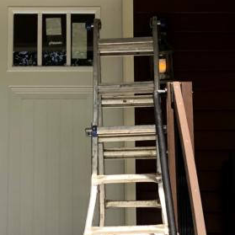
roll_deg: +0.4
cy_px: -109
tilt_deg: +22.4
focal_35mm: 198
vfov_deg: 8.6
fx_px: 1521
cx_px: 60
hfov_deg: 8.8
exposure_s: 1/298
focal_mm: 6
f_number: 2.4
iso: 16
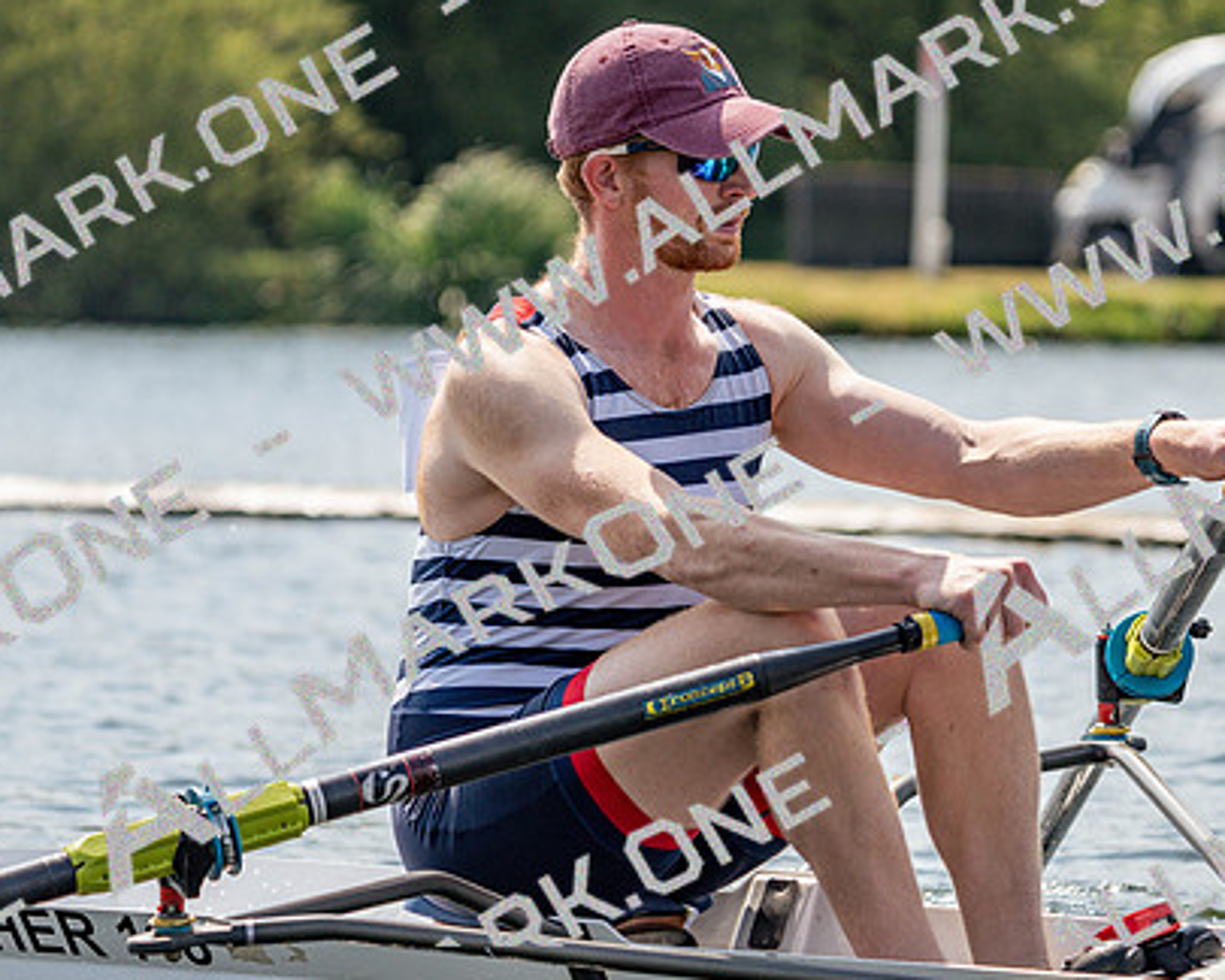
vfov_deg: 5.8
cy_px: 428
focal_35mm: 269
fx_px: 9753
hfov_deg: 7.2
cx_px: 714
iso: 250
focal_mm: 200
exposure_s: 1/1600
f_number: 5.6
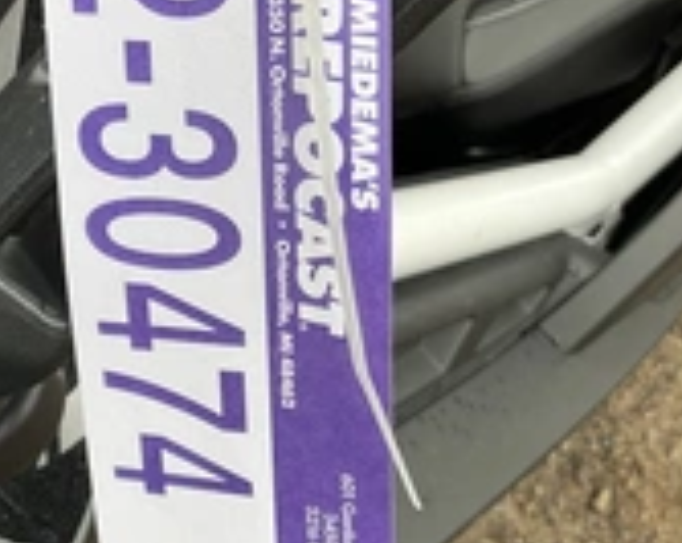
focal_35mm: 68
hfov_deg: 27.9
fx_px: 1370
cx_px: 323
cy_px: 323
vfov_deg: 22.4
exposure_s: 1/160
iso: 20
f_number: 1.8
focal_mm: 3
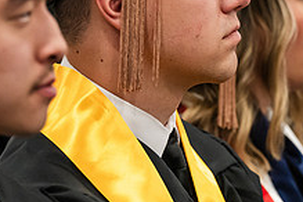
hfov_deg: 3.9
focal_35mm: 530
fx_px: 4460
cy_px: -1
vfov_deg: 2.6
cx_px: 217
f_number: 4
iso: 4000
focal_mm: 200
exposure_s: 1/200
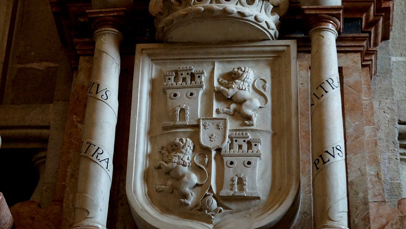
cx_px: 203
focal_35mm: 109
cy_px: 1
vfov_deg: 11.0
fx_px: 1174
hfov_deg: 19.6
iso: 2000
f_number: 5
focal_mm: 46
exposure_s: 1/80
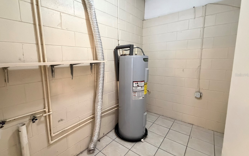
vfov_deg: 68.0
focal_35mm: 17
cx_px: 109
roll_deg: +1.8
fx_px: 115
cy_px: 75
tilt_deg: -7.4
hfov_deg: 93.9
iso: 1000
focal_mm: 2.22
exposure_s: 1/40
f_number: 2.2
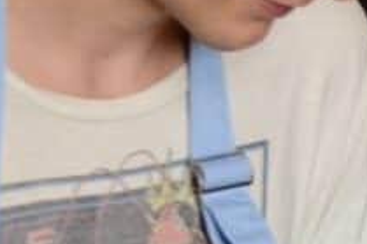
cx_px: 783
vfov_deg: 3.7
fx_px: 3738
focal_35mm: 367
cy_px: 330
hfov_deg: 5.5
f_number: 4.5
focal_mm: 40
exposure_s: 1/60
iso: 560
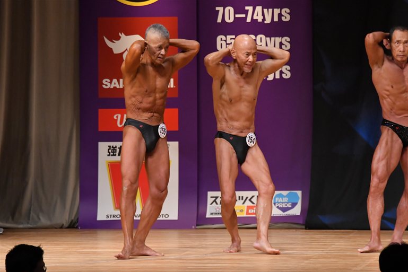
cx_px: 205
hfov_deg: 7.2
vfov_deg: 4.8
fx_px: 3253
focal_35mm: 287
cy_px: 136
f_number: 5.6
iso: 4500
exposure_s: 1/400
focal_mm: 190
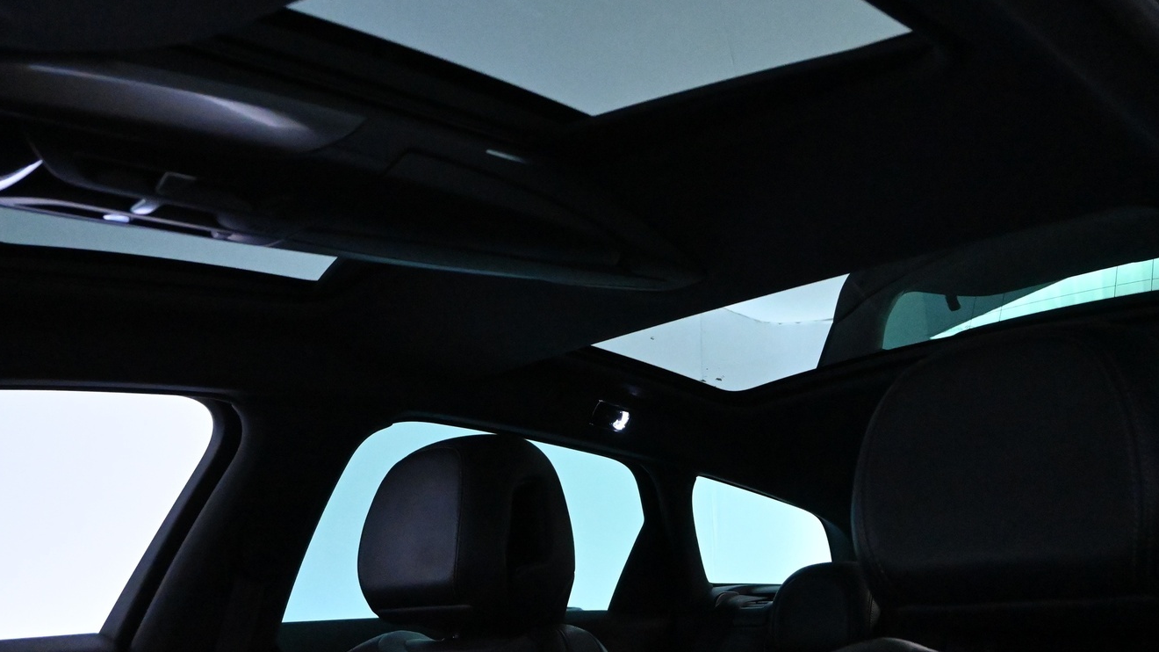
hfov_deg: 54.5
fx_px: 1126
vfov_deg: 32.2
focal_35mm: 37
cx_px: 588
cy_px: 290
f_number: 3.8
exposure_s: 1/320
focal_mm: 19
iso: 10000
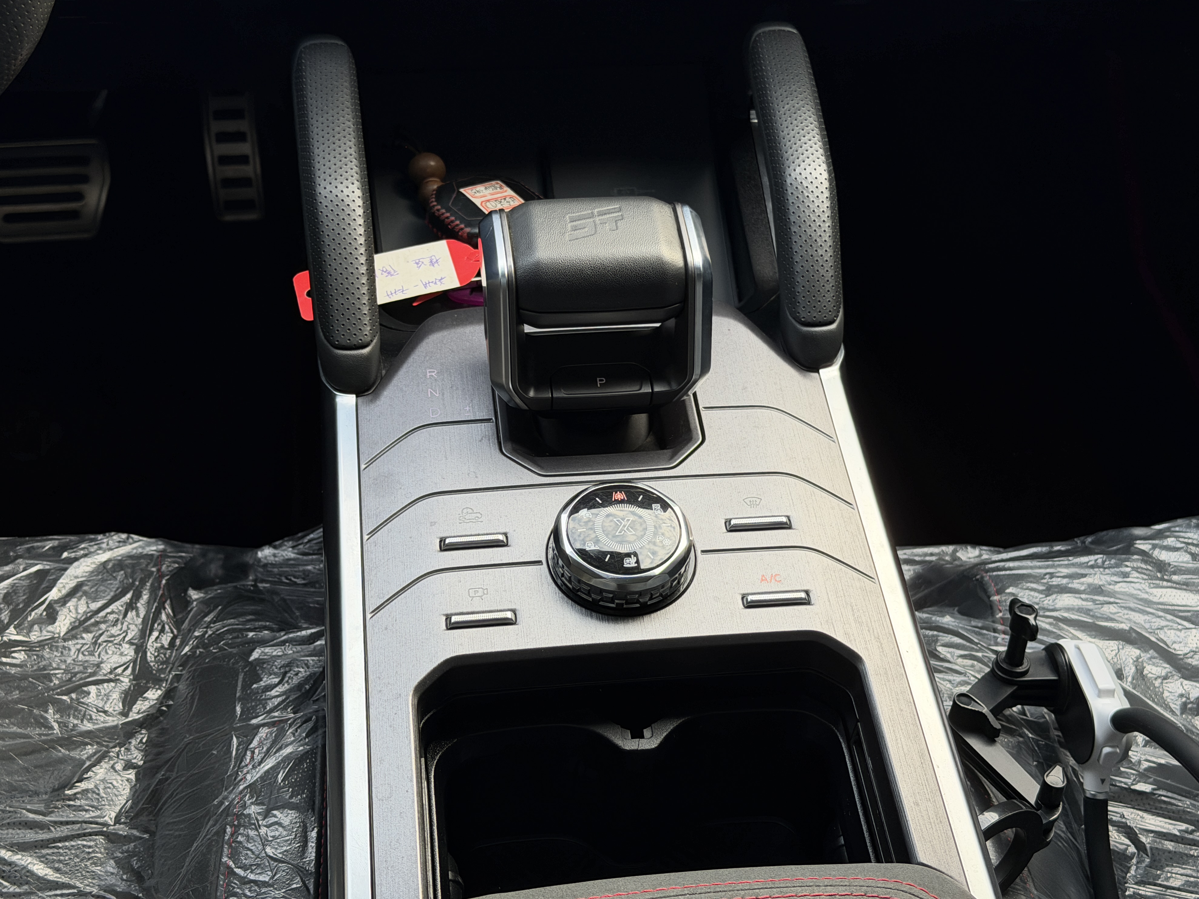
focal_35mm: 49
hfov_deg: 38.9
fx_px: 1697
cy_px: 441
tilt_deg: -48.8
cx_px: 612
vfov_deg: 29.7
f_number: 1.78
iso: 160
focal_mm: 6.76
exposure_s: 1/156
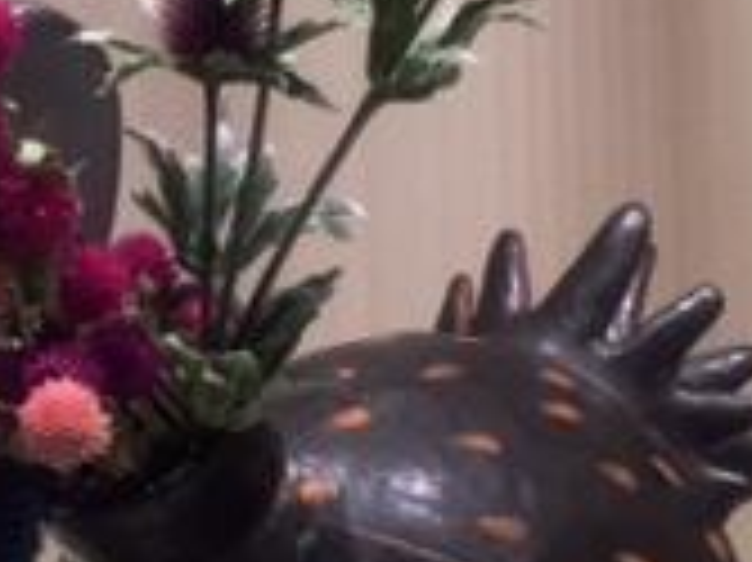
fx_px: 2496
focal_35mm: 115
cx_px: -63
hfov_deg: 16.6
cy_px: 144
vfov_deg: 12.8
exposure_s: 1/30
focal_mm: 4.12
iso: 125
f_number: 2.2
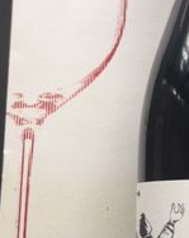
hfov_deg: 15.6
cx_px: 183
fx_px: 680
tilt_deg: -74.0
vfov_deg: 19.4
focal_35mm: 97
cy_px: 25
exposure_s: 1/100
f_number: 2.2
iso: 32
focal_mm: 4.15
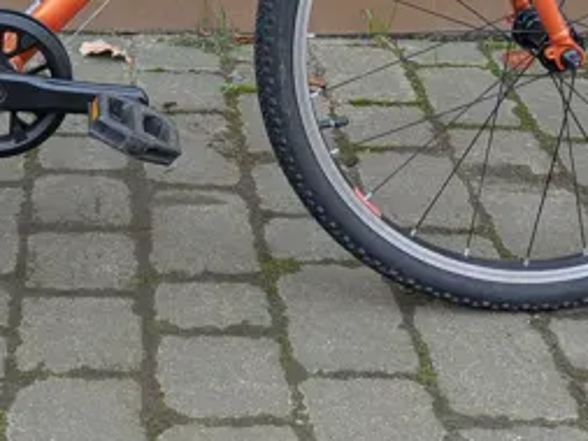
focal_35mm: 79
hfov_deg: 24.4
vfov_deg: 17.5
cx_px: 139
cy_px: -139
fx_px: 1343
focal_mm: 5.43
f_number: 1.89
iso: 38
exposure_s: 1/185
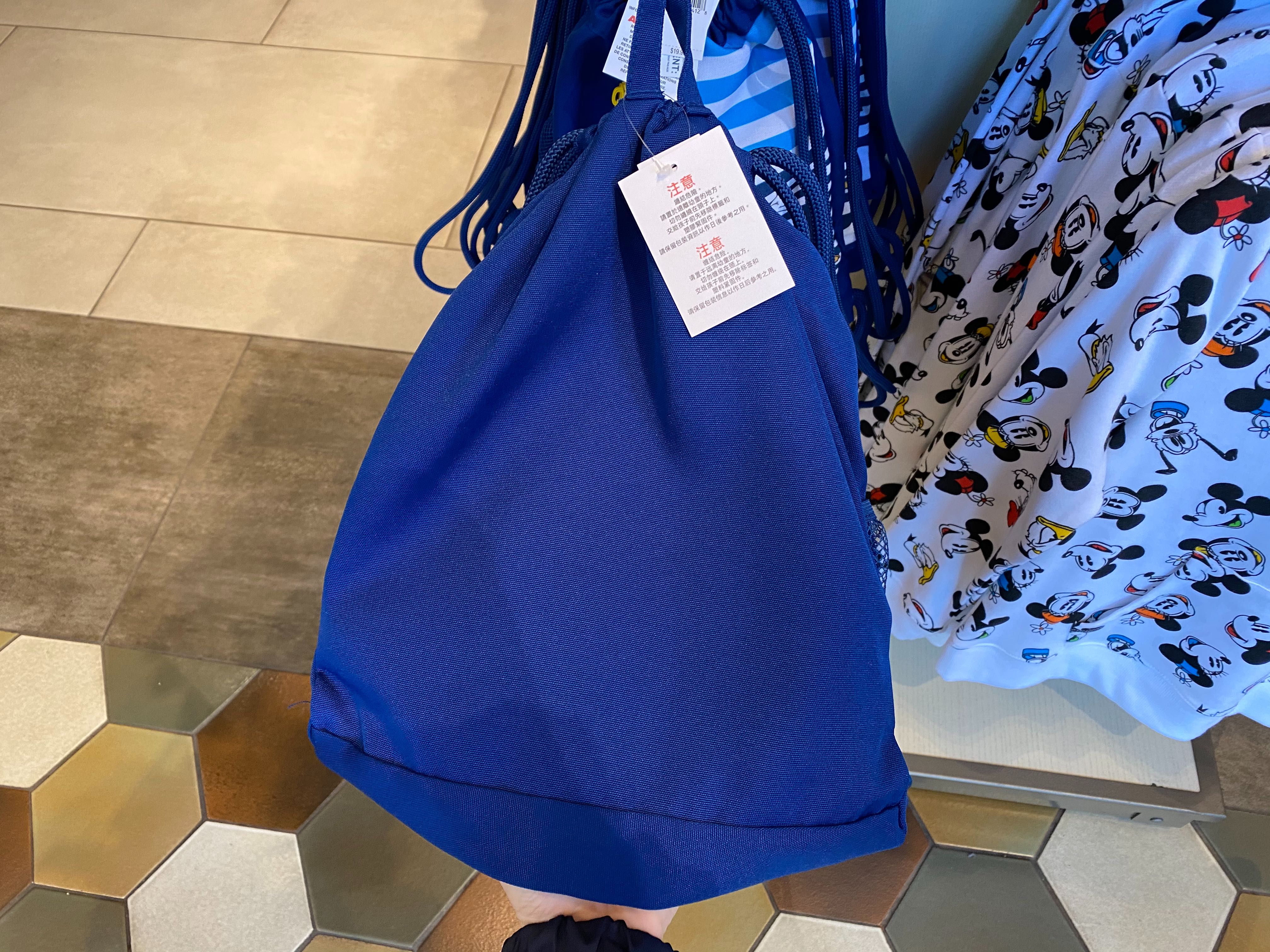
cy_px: 476
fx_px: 954
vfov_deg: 53.1
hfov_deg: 67.3
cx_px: 635
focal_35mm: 26
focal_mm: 4.25
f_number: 1.8
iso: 125
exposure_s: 1/60
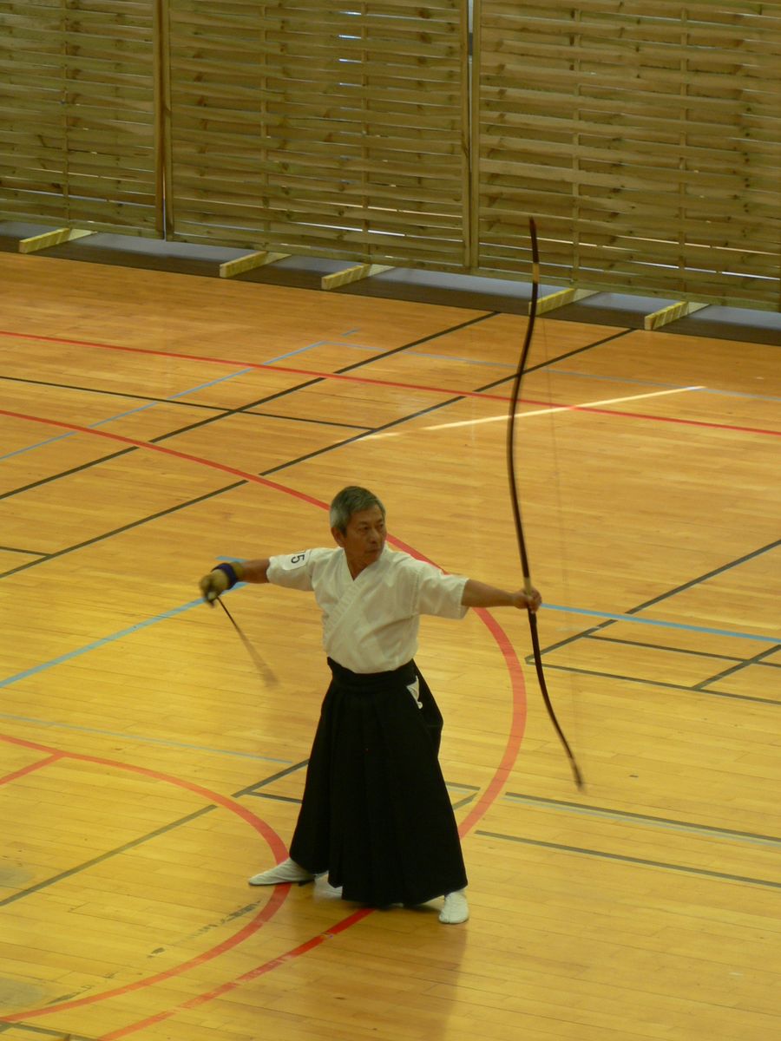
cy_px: 520
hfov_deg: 7.2
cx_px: 390
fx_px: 6167
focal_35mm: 205
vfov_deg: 9.7
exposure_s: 1/30
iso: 100
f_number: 3.3
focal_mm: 34.2
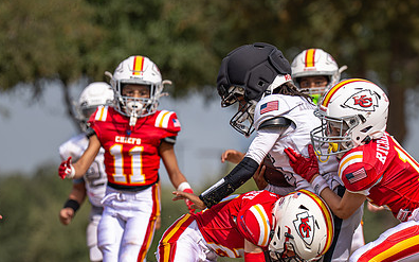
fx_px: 5969
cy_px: 187
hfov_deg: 4.0
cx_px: 332
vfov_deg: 2.5
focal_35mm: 523
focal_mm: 170
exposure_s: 1/6400
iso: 160
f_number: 2.8
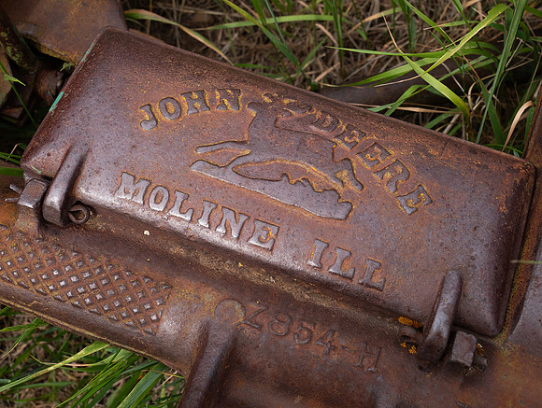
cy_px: 197
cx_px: 240
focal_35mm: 51
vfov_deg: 28.7
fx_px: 797
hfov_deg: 37.5
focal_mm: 20
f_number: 5.6
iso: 200
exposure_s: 1/400
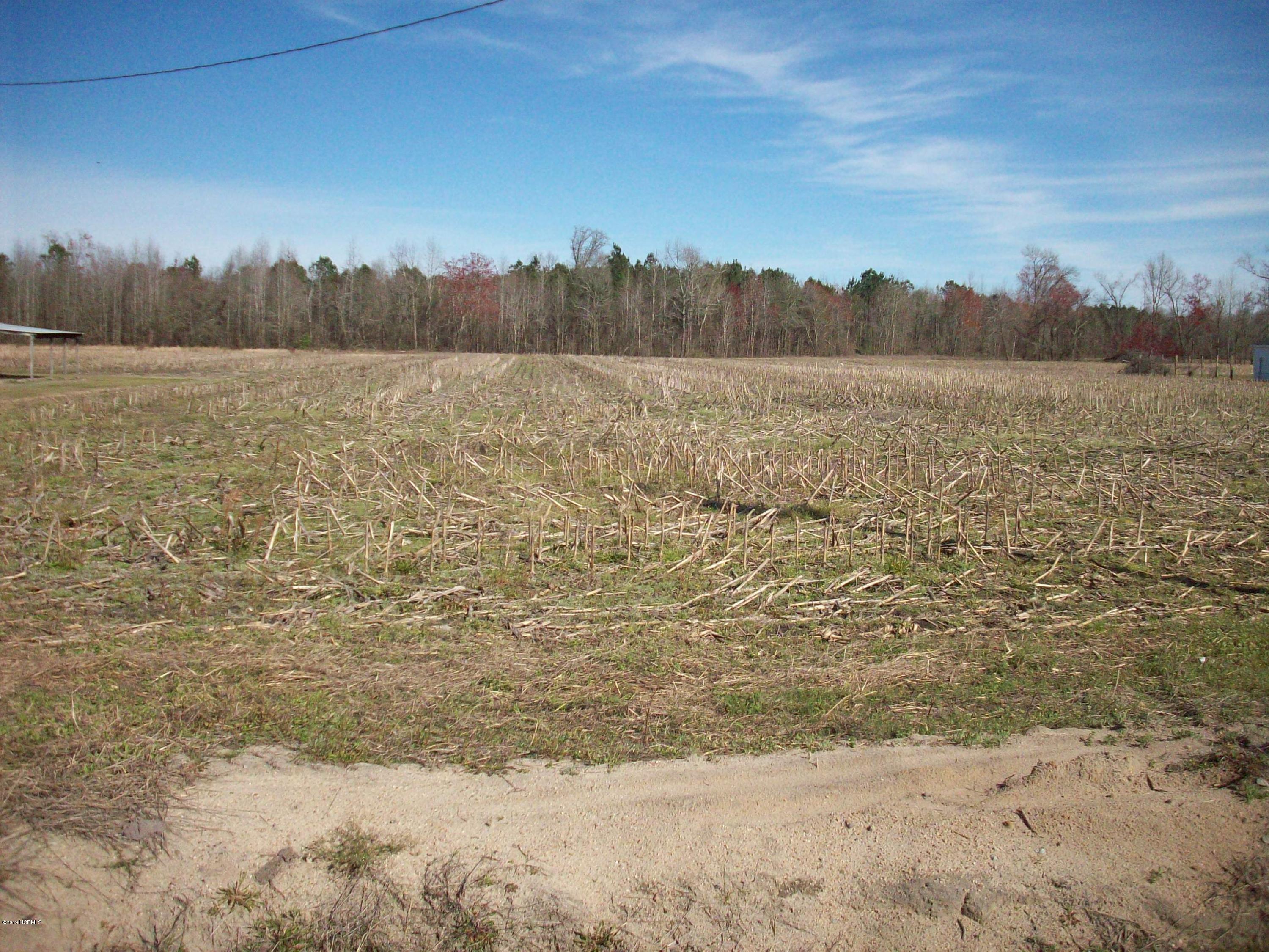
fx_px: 1356
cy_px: 476
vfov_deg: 38.7
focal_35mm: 37
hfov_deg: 50.1
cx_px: 634
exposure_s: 1/970
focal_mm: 6.2
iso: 200
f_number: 5.6
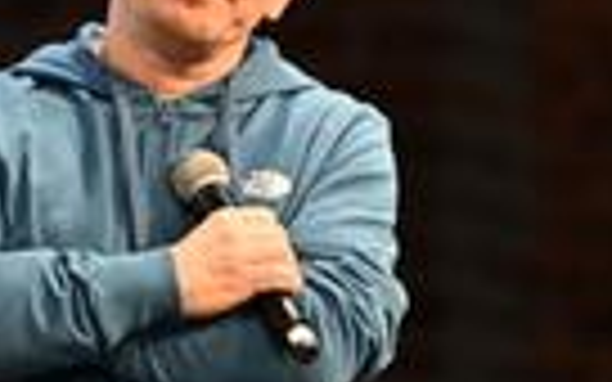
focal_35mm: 676
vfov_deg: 1.9
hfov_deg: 3.1
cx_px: -142
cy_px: 180
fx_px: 11275
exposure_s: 1/125
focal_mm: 200
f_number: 2.8
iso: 1250
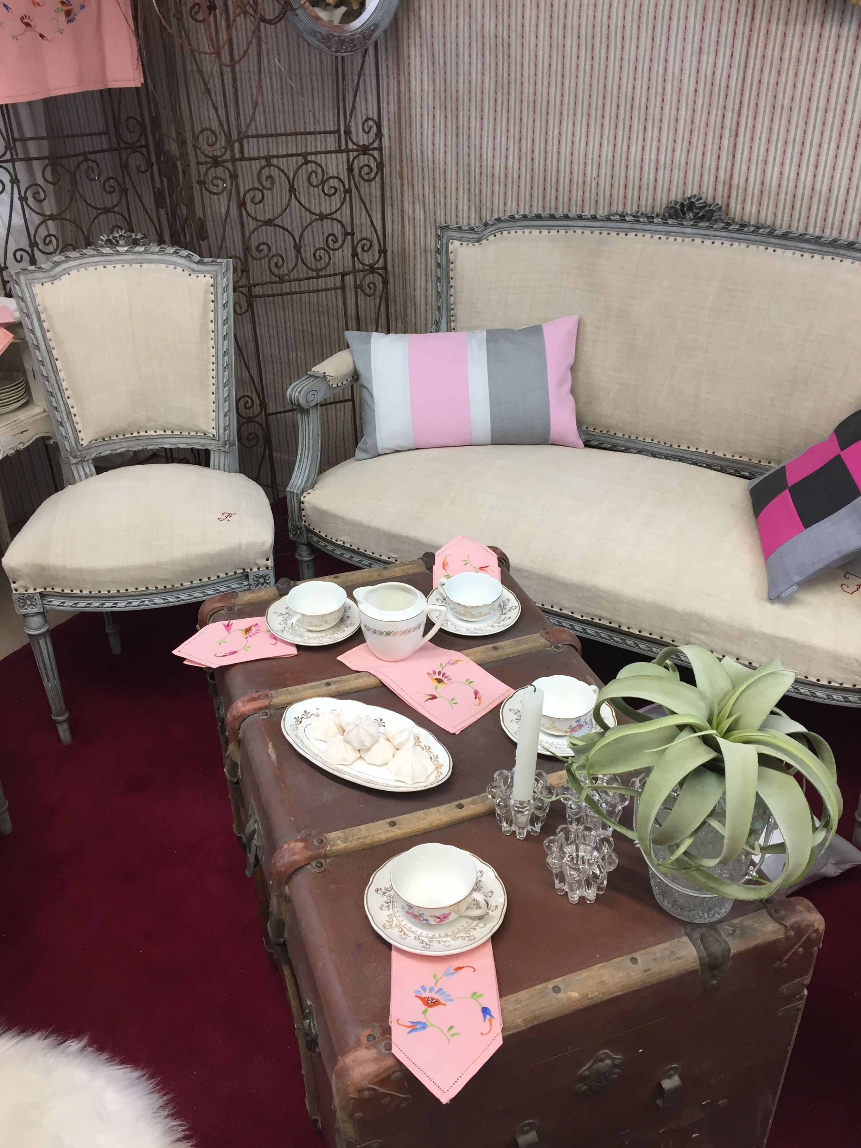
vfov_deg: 61.7
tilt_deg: -29.7
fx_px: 962
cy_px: 574
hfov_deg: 48.2
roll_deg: +1.9
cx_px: 430
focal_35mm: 29
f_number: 2.2
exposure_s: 1/33
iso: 32
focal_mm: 4.15
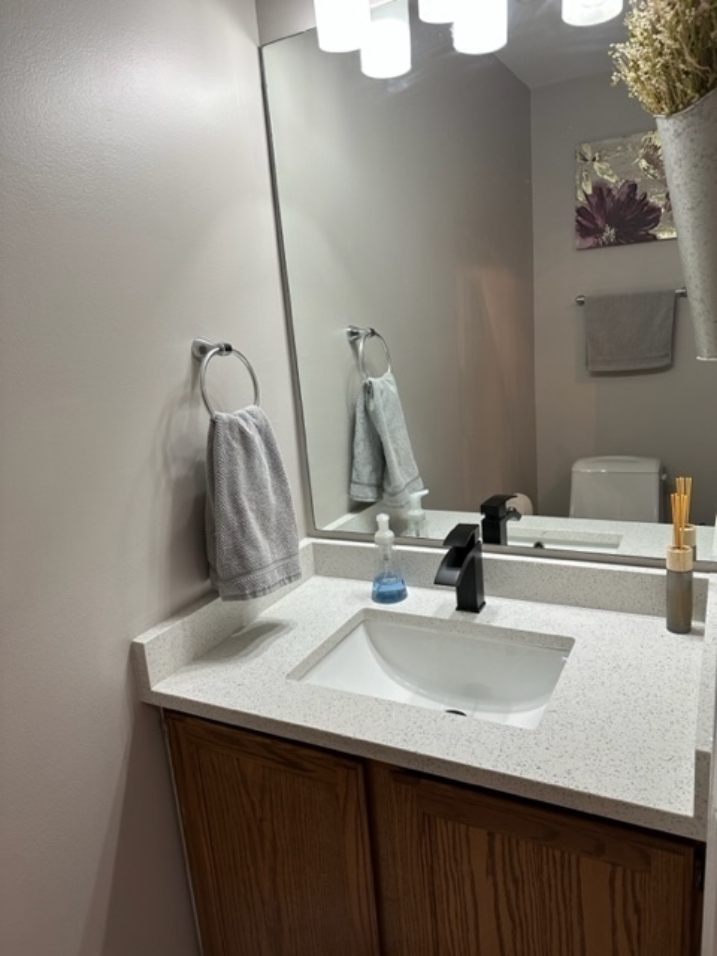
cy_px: 478
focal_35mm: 24
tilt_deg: -12.4
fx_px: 663
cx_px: 358
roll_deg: +4.8
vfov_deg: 71.6
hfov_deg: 56.8
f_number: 1.78
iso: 125
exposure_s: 1/120
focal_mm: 6.86
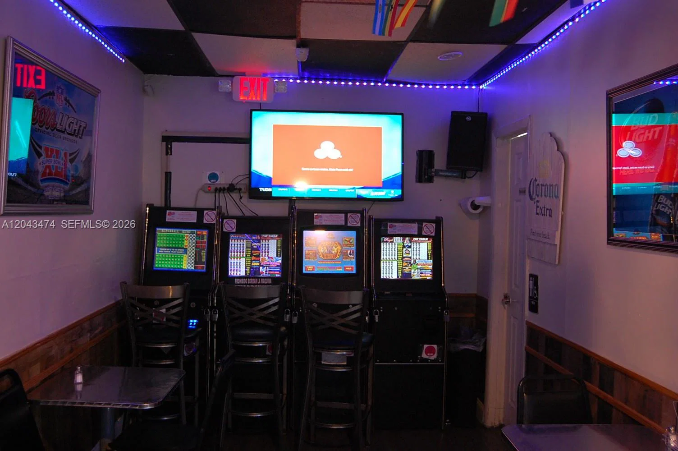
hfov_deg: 57.3
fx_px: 621
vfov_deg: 39.9
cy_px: 226
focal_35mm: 33
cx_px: 339
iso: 800
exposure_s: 1/13
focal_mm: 22
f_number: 3.8
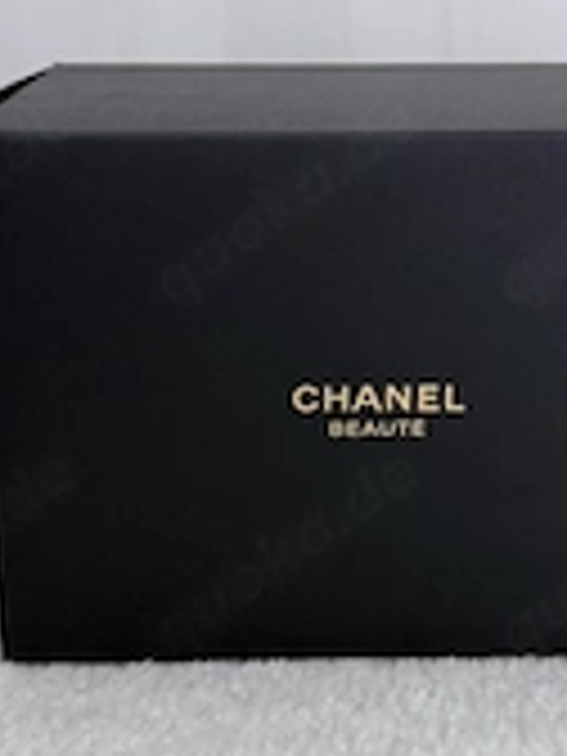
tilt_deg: -17.4
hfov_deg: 25.5
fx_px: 1245
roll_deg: -1.5
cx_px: 382
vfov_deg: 33.5
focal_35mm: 57
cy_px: 252
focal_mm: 6.76
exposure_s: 1/60
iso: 320
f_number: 1.78
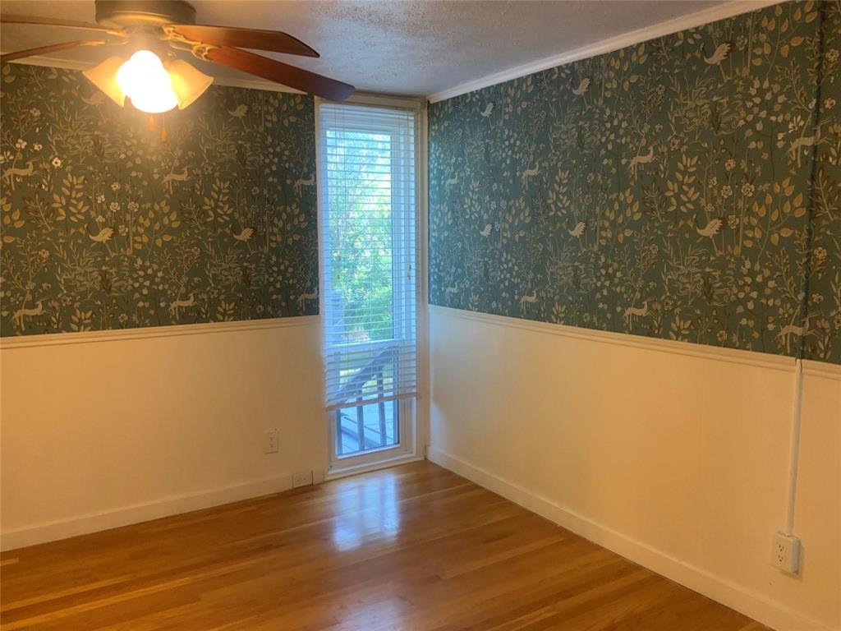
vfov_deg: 48.2
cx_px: 420
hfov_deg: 61.7
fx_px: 705
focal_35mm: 29
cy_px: 316
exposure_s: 1/60
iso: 125
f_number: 1.8
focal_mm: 3
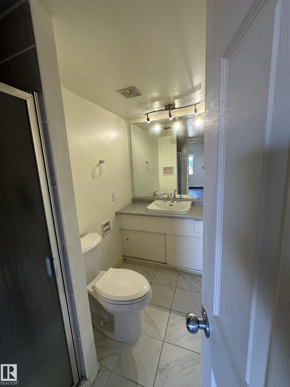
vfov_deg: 102.1
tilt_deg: -9.5
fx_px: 156
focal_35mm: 14
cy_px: 194
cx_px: 145
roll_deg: +2.1
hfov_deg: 85.7
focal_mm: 2.22
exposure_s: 1/120
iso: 125
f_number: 2.2
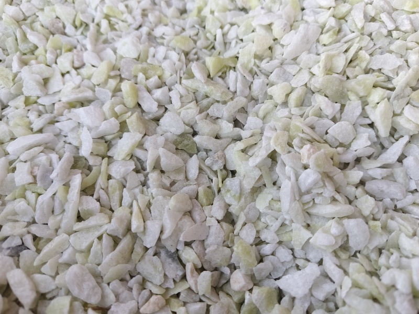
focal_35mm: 23
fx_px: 278
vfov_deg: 58.9
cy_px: 157
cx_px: 210
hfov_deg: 73.9
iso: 72
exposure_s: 1/168
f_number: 1.88
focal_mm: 5.6
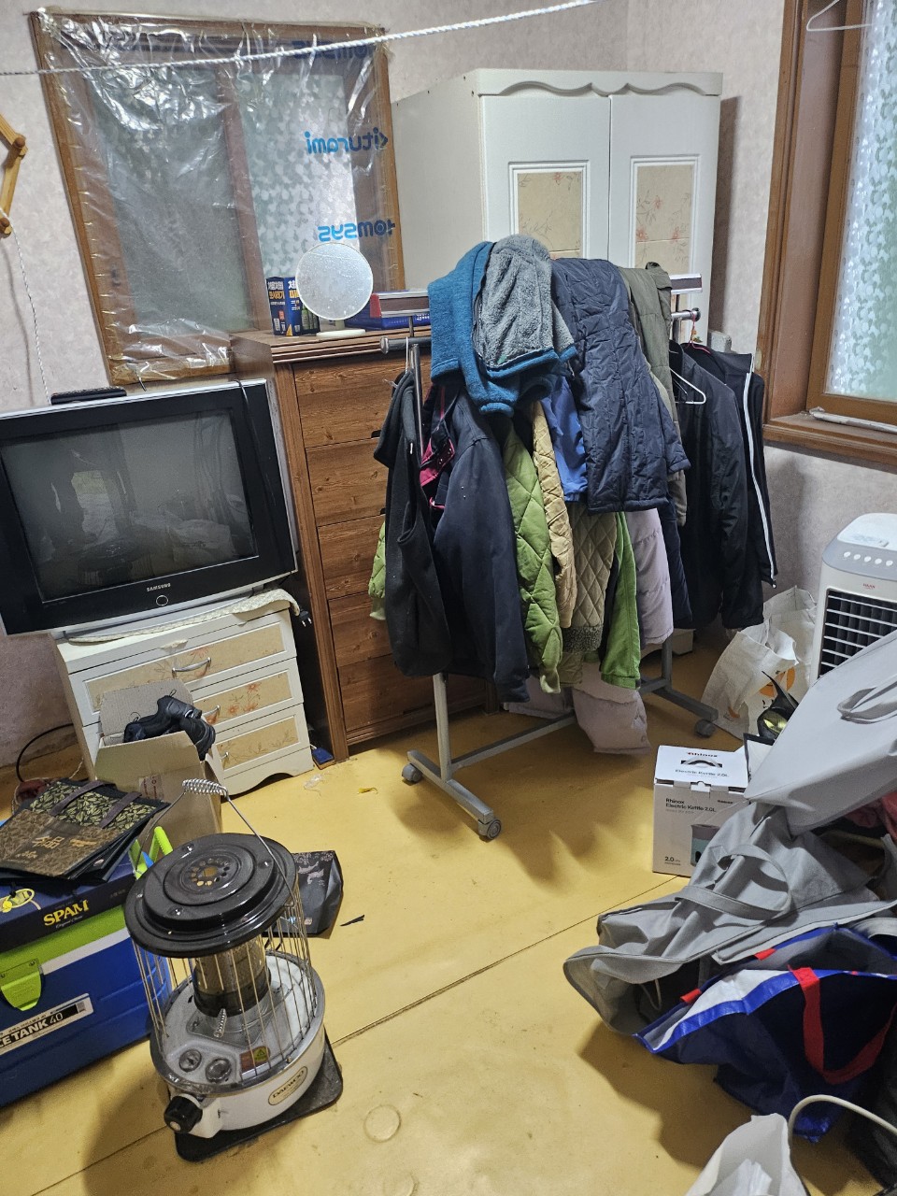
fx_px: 829
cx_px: 448
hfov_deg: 56.8
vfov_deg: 71.6
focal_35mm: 24
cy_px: 598
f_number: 1.8
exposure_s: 1/60.2
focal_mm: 5
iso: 640
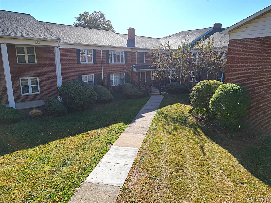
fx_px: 188
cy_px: 102
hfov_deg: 71.6
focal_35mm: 24
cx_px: 136
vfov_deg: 56.8
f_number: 1.7
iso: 110
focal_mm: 6.7
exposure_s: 1/2000
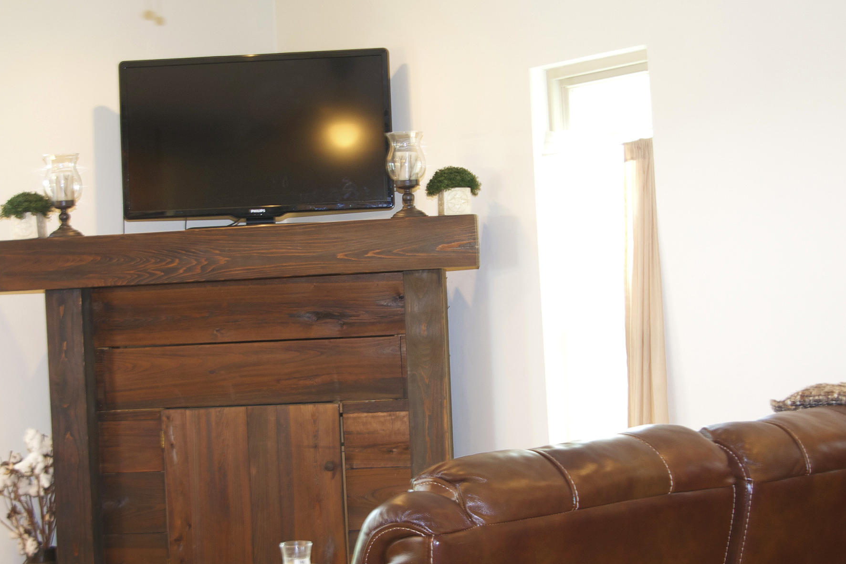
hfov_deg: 32.9
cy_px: 292
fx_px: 1433
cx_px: 399
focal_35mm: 61
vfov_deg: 22.3
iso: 200
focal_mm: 24
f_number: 4
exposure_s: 1/4
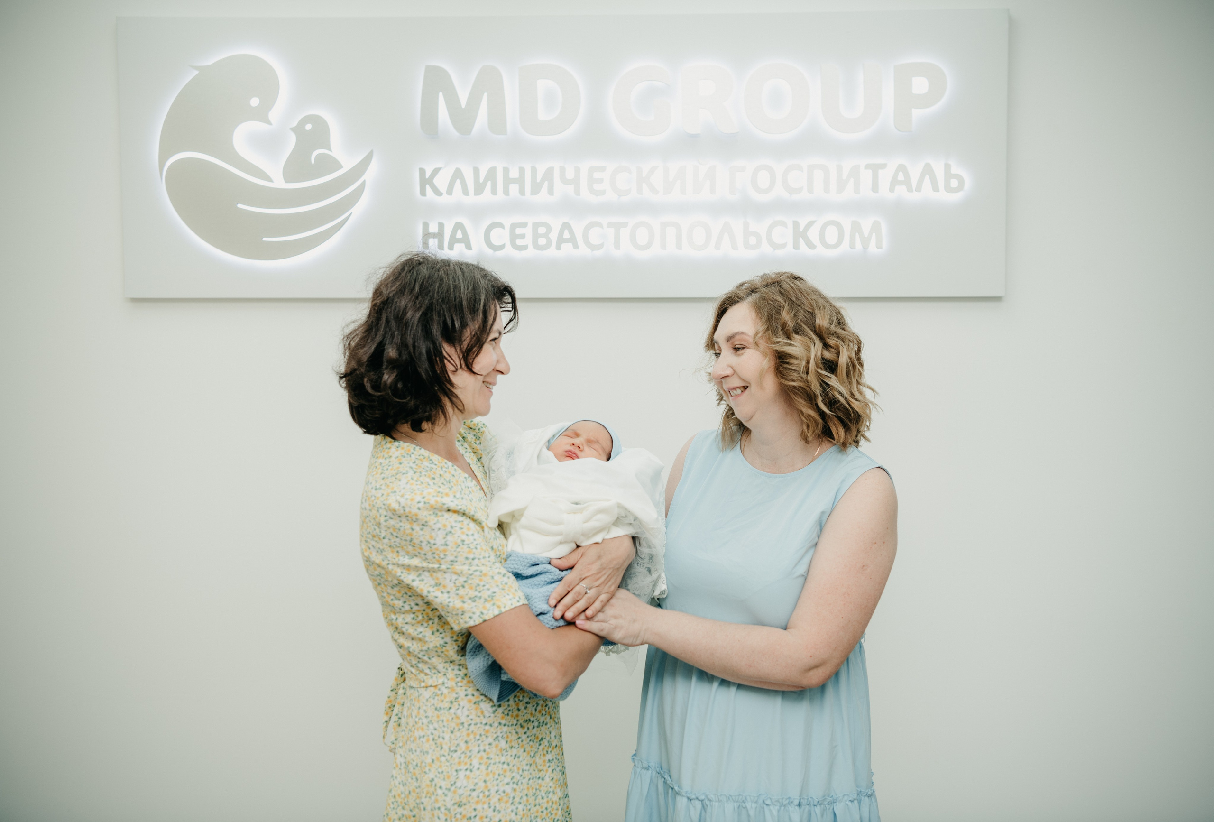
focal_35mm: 43
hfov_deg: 45.2
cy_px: 406
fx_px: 1457
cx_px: 624
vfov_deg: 31.5
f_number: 3.5
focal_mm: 42
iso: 160
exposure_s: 1/160
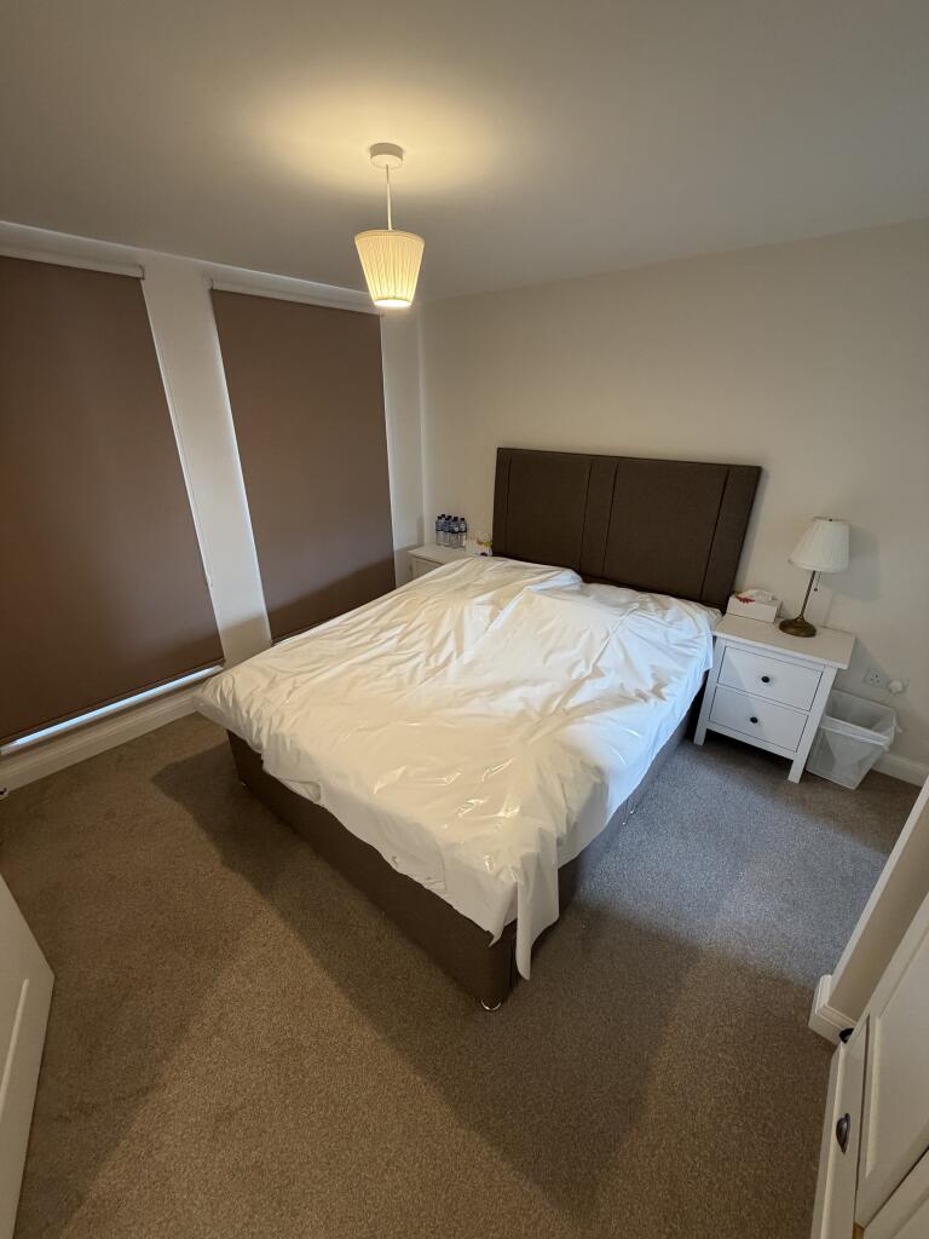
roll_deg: -1.3
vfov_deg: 102.1
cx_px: 464
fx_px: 501
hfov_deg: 85.7
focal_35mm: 14
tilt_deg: -23.8
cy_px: 620
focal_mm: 2.22
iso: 320
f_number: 2.2
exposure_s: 1/99
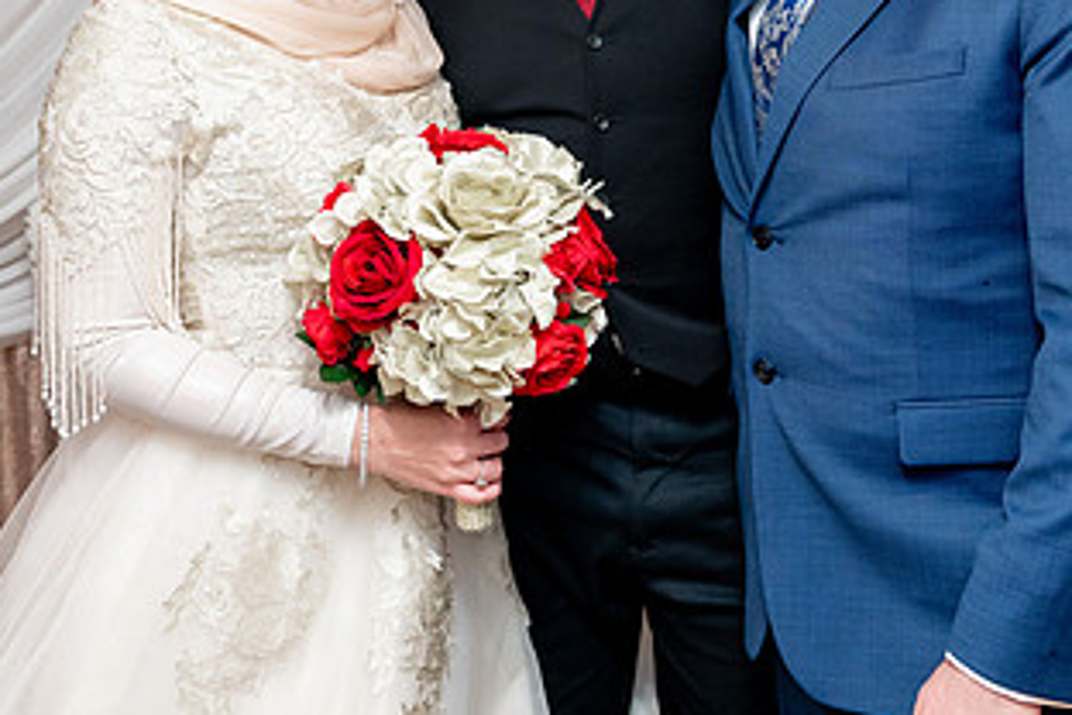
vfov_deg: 22.1
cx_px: 594
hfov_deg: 33.4
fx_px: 1787
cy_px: 70
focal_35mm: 60
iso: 2000
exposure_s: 1/160
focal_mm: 30
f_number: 2.8
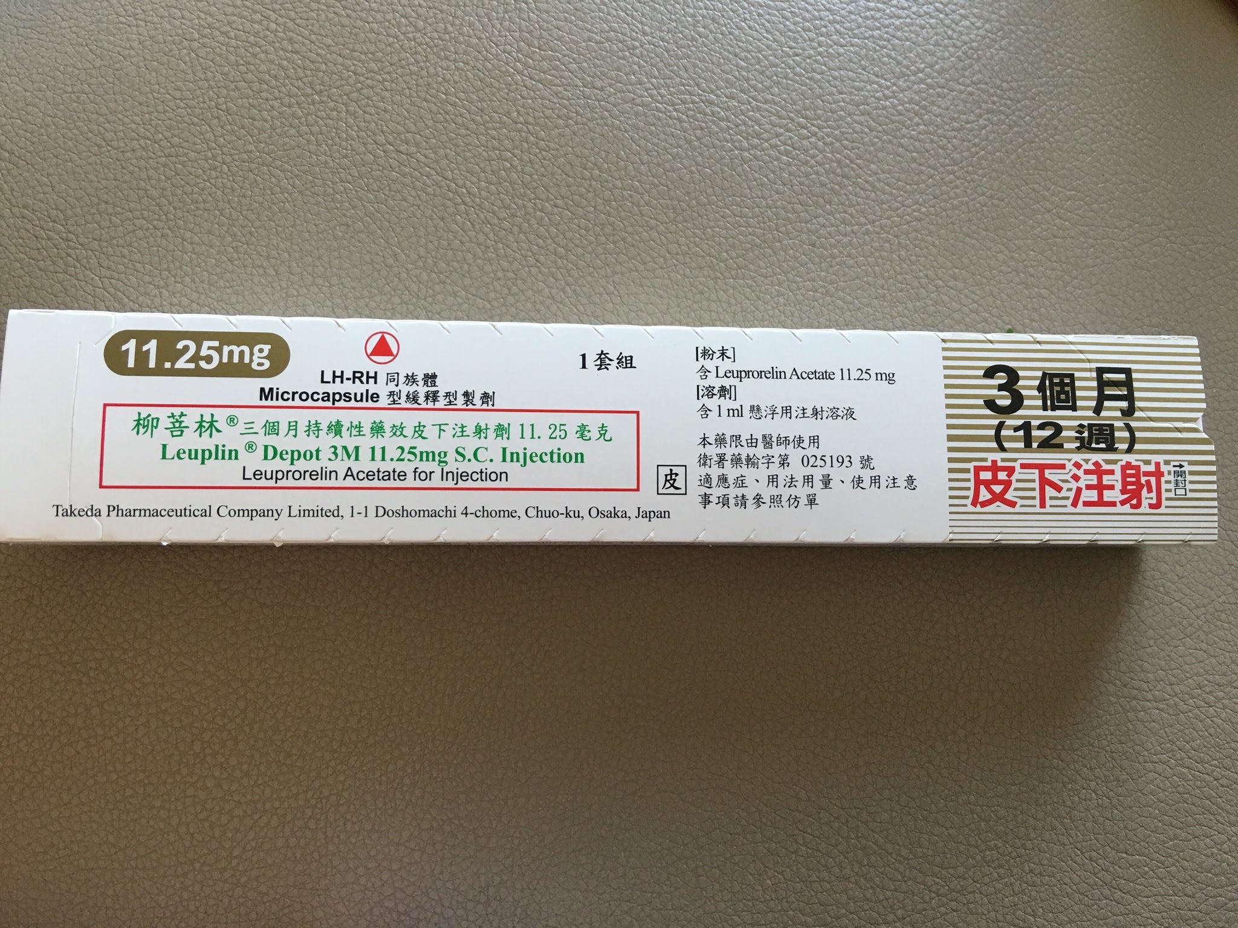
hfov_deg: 61.7
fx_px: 1037
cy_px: 464
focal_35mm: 29
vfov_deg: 48.2
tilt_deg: -71.0
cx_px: 619
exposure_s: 1/15
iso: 32
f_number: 2.2
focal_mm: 4.15
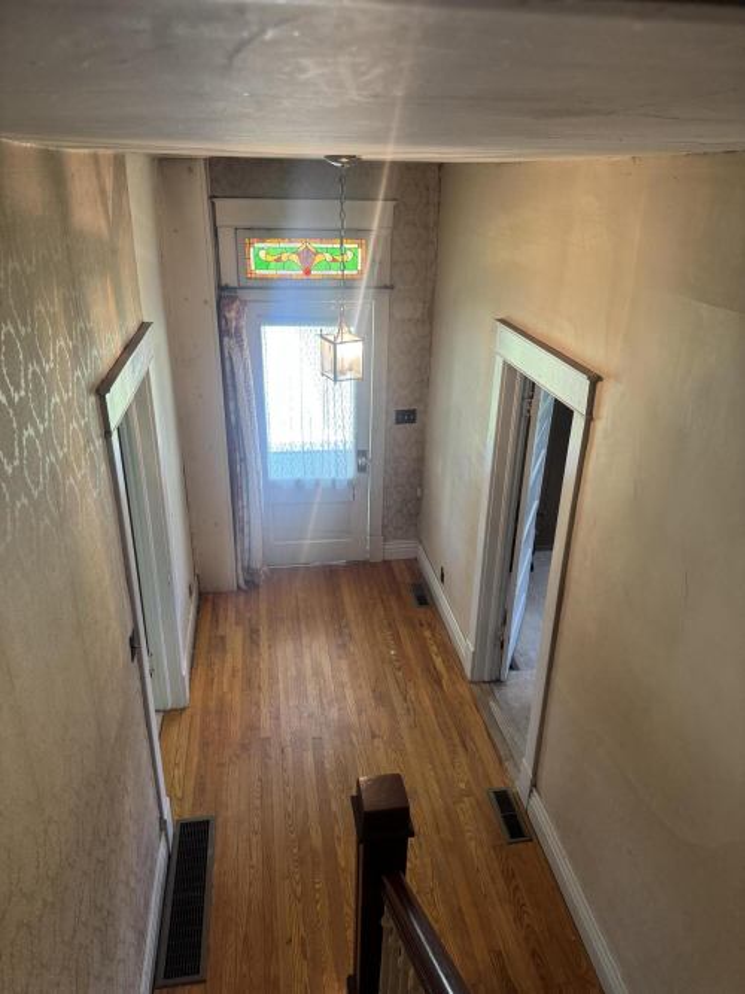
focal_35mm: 24
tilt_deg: -26.1
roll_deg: -1.5
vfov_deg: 71.6
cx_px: 372
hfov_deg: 56.8
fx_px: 689
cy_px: 497
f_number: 1.78
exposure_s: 1/60
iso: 200
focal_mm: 6.76
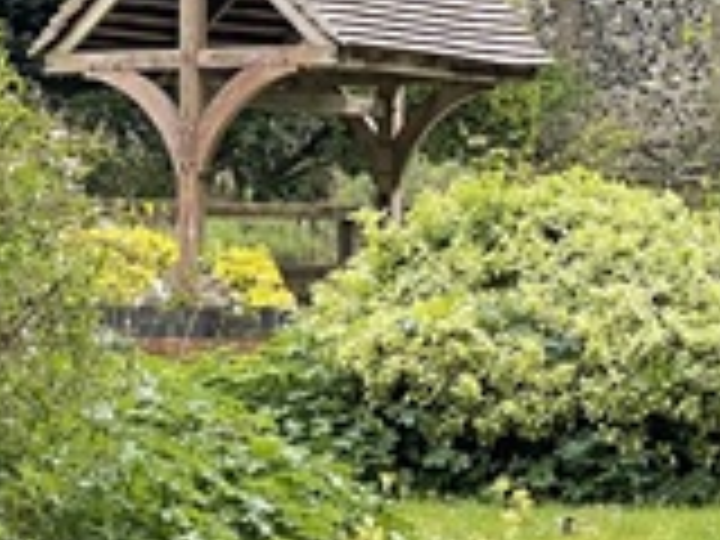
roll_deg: +0.1
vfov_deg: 9.2
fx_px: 3328
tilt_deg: +2.9
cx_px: 225
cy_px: 40
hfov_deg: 12.3
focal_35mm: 160
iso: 20
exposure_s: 1/208
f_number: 2.2
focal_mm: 7.5
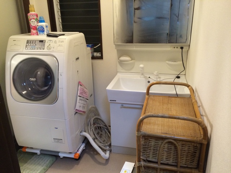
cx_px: 116
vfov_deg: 46.8
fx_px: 200
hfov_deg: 60.0
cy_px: 86
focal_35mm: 30
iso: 320
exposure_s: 1/33
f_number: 2.2
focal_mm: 4.12
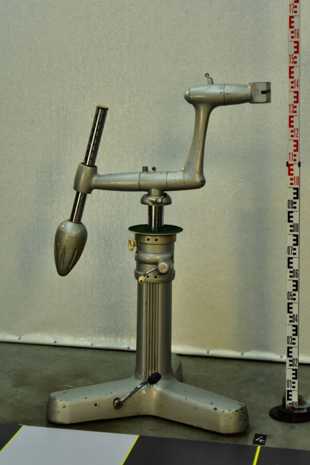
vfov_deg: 25.4
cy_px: 232
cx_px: 155
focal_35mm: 80
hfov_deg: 17.1
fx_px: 1032
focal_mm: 80
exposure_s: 1/125
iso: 500
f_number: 5.6
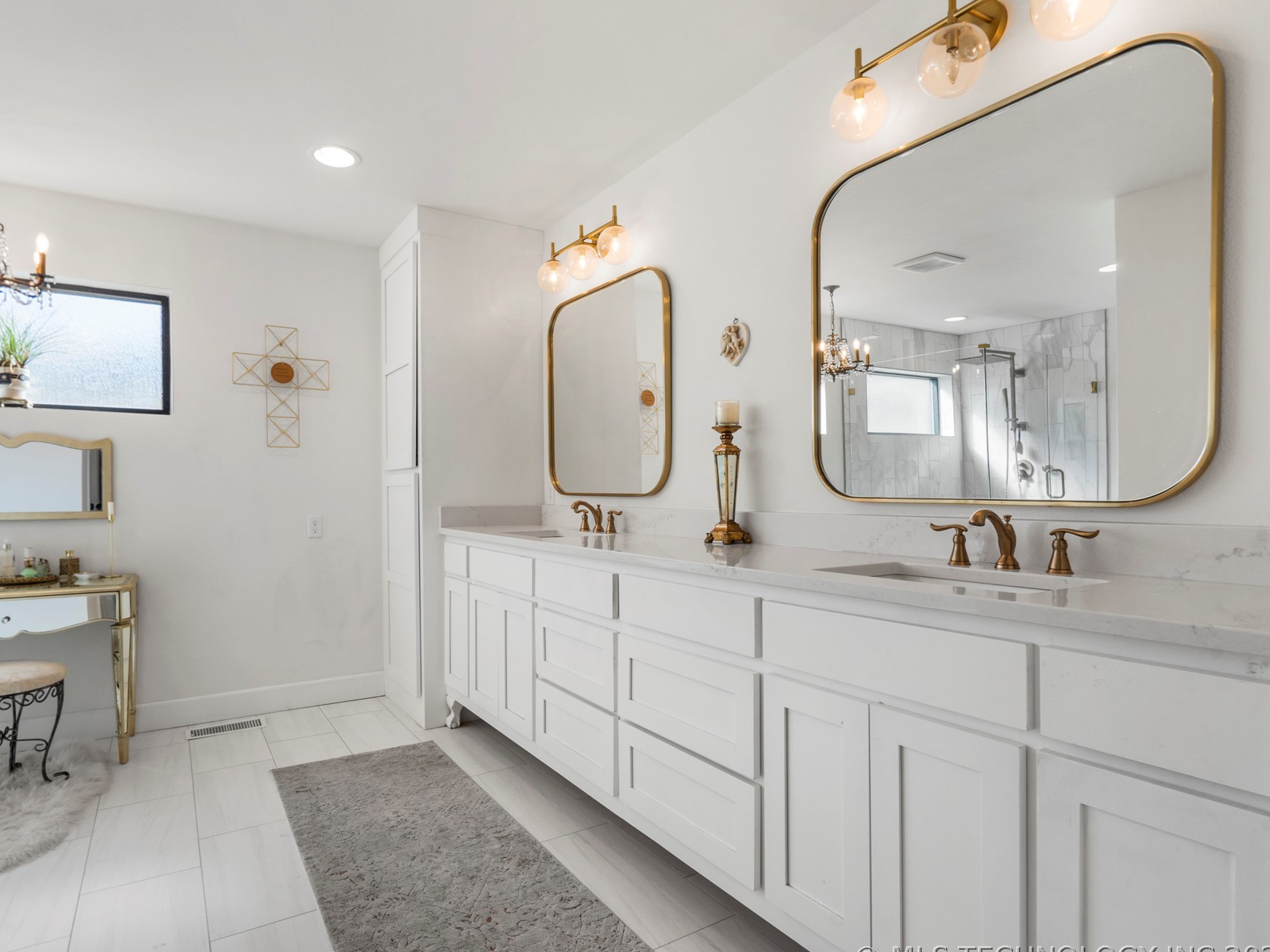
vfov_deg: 71.6
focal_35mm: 18
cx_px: 560
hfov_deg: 87.4
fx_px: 660
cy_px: 484
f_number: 9
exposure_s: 1/30
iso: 320
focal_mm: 16
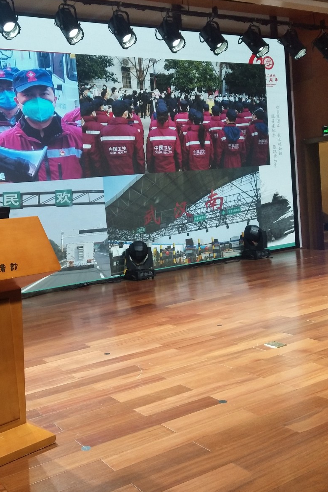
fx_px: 505
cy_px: 249
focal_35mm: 37
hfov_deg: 34.8
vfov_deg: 51.9
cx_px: 64
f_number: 2
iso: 160
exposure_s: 1/50
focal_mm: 3.88
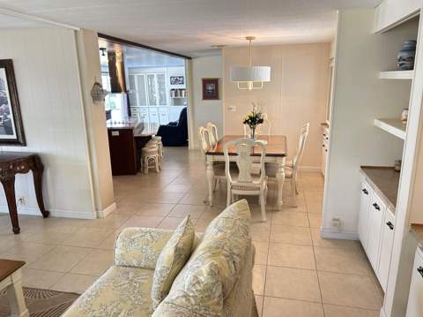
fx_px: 317
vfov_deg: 53.0
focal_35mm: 26
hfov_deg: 67.4
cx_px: 212
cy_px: 158
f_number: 1.5
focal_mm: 5.7
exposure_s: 1/60
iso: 160
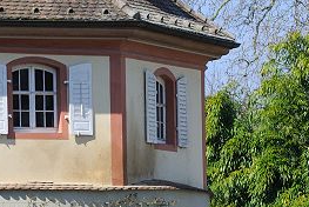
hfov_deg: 4.3
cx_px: 187
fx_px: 4103
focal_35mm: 478
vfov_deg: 2.9
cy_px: 412
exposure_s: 1/250
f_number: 11
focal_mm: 105
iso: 200
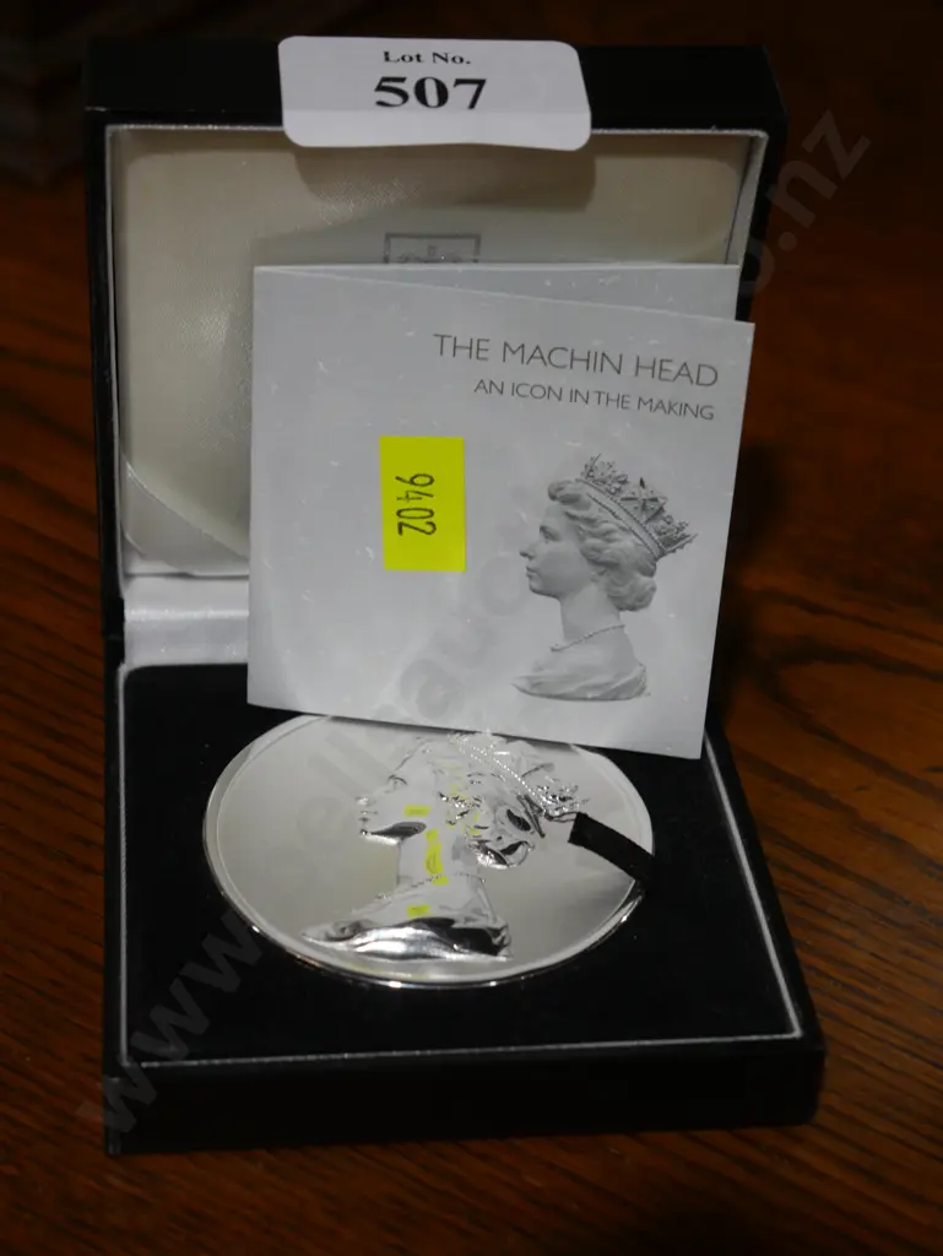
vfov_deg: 28.5
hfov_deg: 21.6
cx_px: 472
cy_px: 628
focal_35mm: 68
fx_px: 2468
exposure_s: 1/80
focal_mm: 34
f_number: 5.4
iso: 320
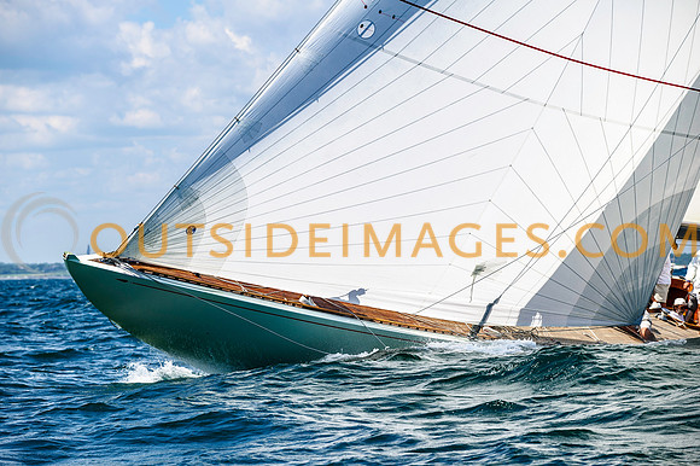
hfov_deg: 14.1
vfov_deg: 9.4
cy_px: 232
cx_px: 335
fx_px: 2825
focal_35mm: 145
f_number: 5
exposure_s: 1/1600
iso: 320
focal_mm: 135
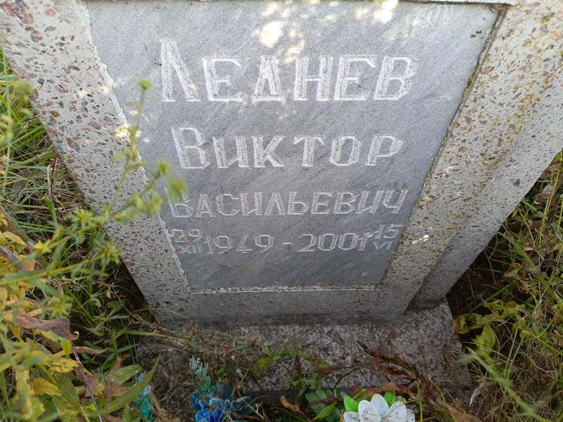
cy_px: 211
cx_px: 282
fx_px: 407
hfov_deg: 69.4
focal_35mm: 25
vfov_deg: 54.9
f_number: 1.69
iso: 287
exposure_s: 1/100
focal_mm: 4.76
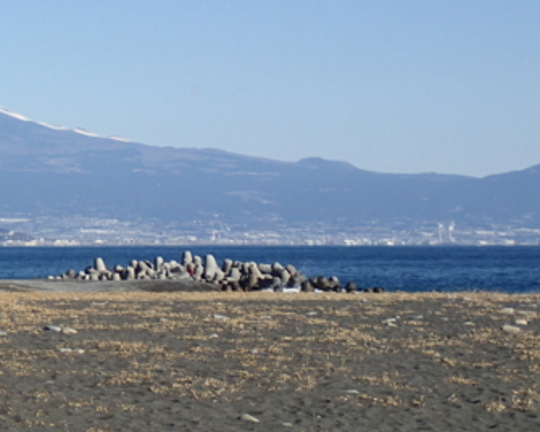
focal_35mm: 163
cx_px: -102
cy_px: 35
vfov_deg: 9.4
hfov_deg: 11.6
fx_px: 2605
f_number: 5.6
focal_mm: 12.6
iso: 100
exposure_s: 1/640
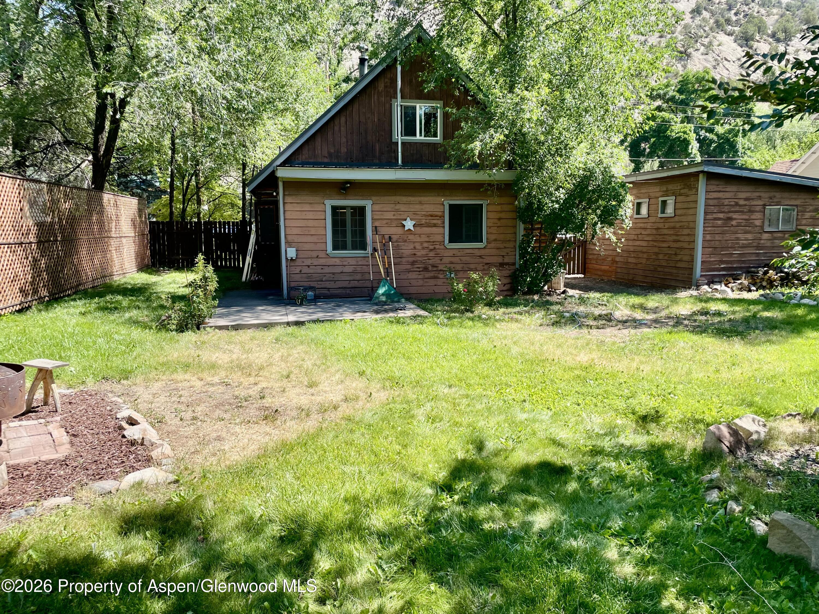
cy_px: 307
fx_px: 615
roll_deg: -0.3
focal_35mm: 26
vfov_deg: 53.1
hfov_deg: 67.3
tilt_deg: -7.8
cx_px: 410
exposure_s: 1/1043
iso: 32
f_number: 1.6
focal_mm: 4.2
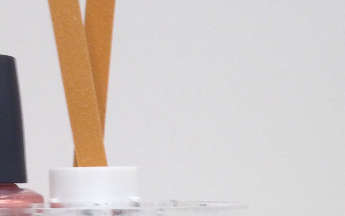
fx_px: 865
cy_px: 328
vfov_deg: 13.4
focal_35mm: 92
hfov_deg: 22.4
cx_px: 103
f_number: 2.4
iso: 50
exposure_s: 1/30
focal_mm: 4.12
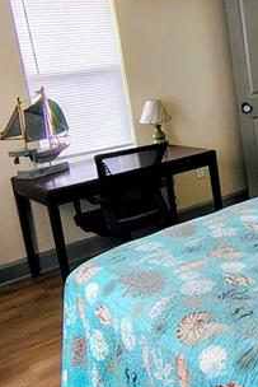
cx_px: 263
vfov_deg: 46.3
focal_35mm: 42
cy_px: 176
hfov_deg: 29.6
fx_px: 451
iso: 587
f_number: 2.2
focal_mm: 2.13
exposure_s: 1/60
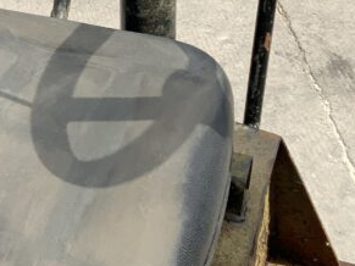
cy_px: 7
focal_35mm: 102
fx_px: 1046
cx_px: -12
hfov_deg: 18.7
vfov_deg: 14.3
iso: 16
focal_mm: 3
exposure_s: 1/1250
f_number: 1.8
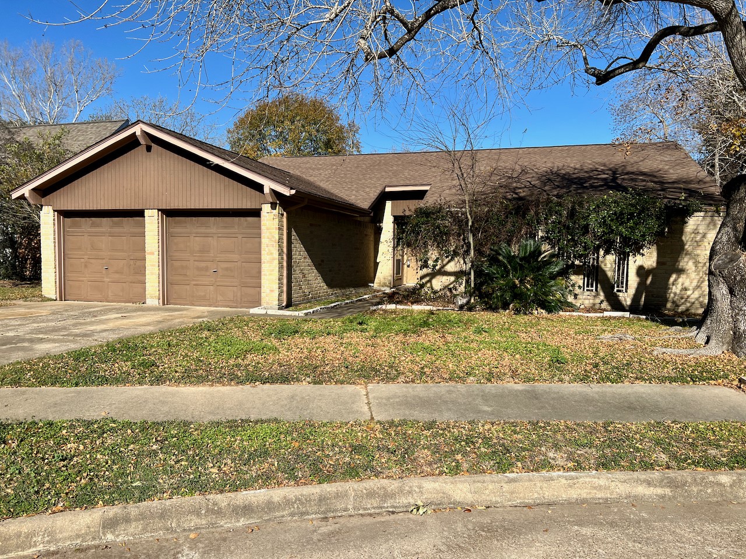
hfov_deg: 67.3
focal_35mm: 26
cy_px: 280
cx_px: 373
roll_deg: -0.2
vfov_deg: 53.1
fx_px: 560
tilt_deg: -3.5
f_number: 1.5
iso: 50
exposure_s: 1/4274
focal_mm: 5.7
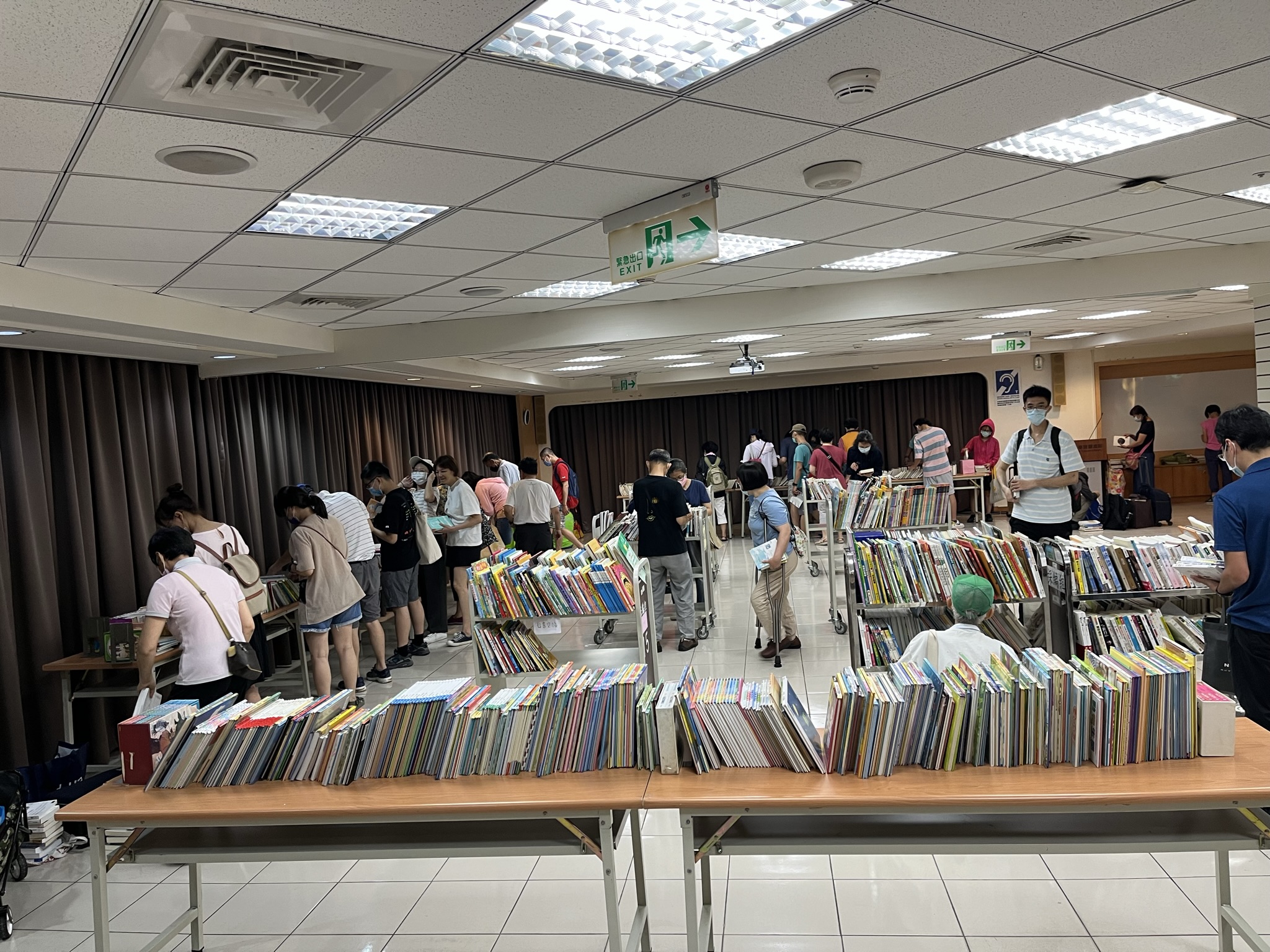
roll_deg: +4.3
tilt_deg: -3.2
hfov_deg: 67.3
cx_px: 635
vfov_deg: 53.1
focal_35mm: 26
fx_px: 954
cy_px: 476
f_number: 1.6
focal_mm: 5.1
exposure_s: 1/60
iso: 100
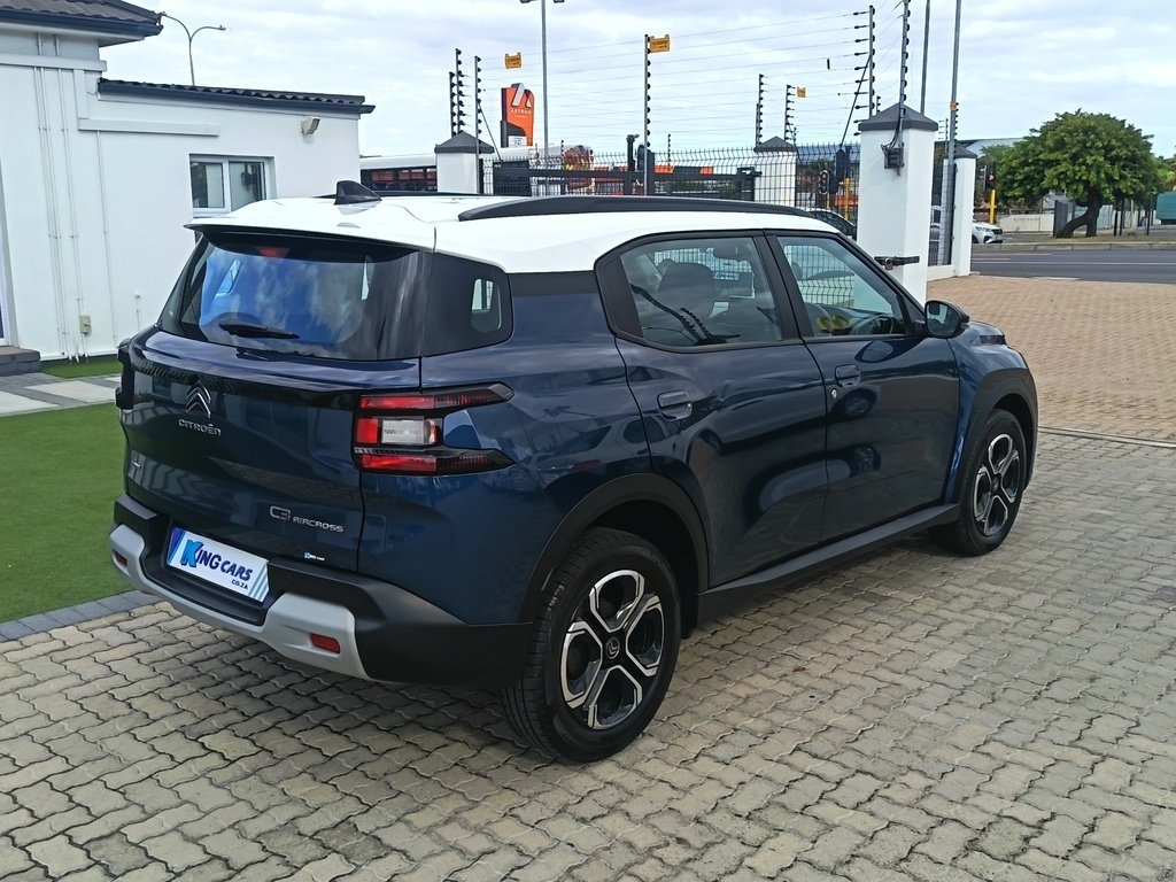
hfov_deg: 52.6
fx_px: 1189
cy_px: 441
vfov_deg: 40.7
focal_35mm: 35
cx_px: 588
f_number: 1.75
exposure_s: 1/319
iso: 100
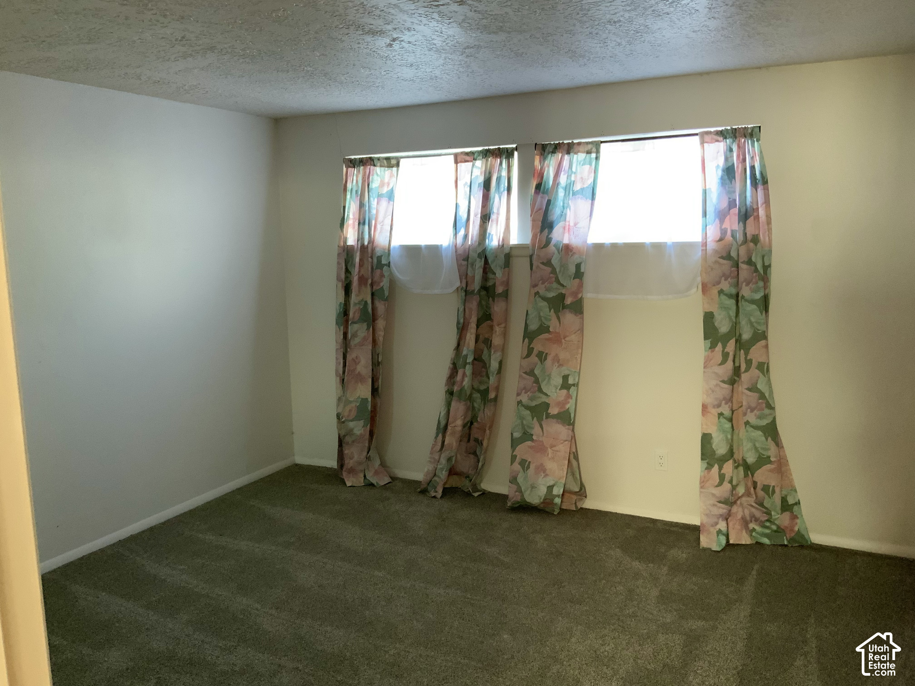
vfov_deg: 48.2
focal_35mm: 29
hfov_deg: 61.7
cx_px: 458
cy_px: 343
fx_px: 767
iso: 200
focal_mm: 3
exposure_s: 1/40
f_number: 1.8
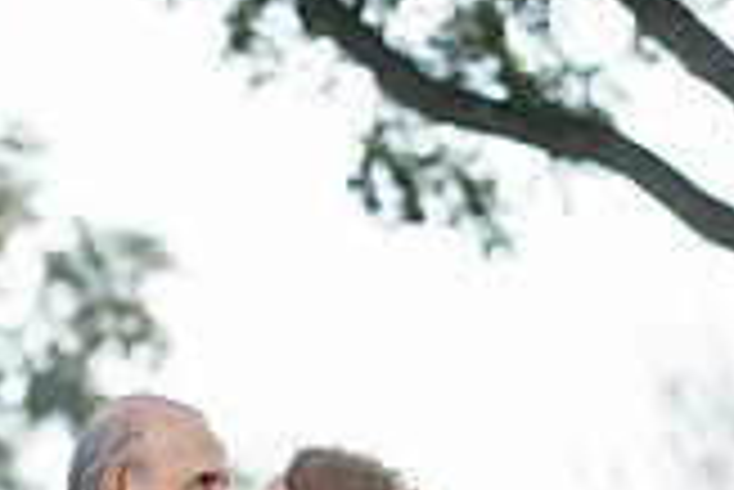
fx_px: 4775
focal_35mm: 234
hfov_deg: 8.8
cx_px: 266
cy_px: 904
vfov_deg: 5.8
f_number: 2.8
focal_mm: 85
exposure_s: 1/1600
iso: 200
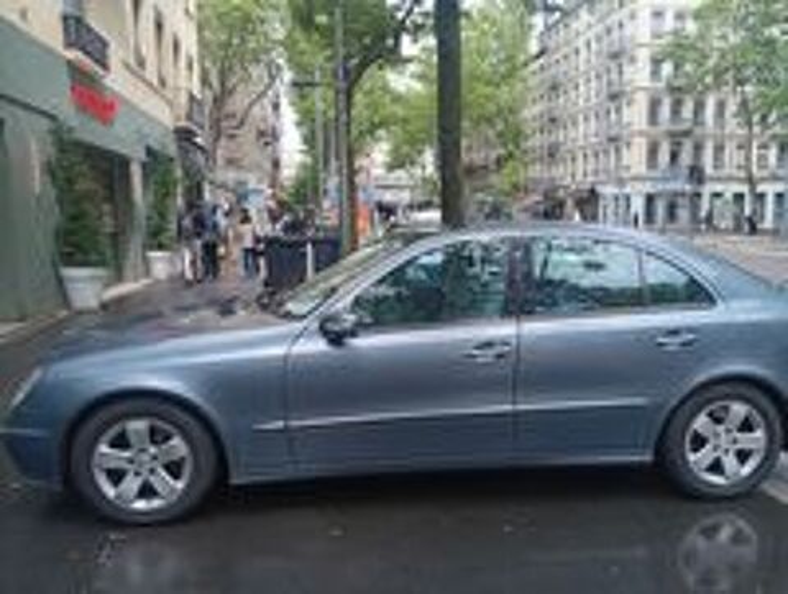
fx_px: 616
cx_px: 394
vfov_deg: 51.5
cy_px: 297
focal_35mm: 27
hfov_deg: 65.2
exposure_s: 1/133
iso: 50
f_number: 1.8
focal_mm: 3.98
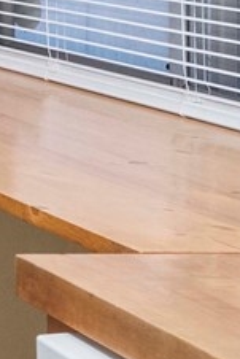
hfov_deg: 7.3
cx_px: -789
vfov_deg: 15.9
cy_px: -147
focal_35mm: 120
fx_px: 1198
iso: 1000
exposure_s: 1/60
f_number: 7.1
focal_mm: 16
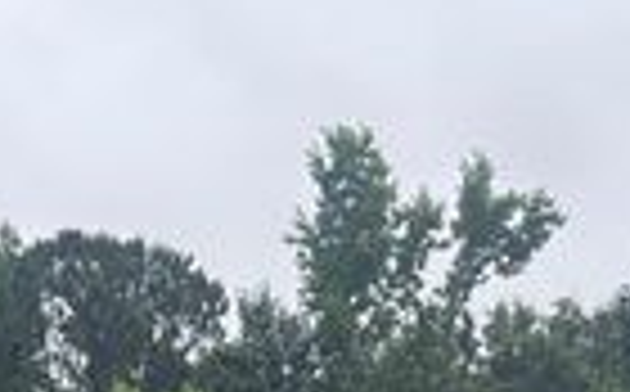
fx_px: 1560
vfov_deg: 12.4
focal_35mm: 91
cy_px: 818
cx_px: 126
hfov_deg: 22.5
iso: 100
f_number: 1.78
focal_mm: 6.86
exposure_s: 1/121
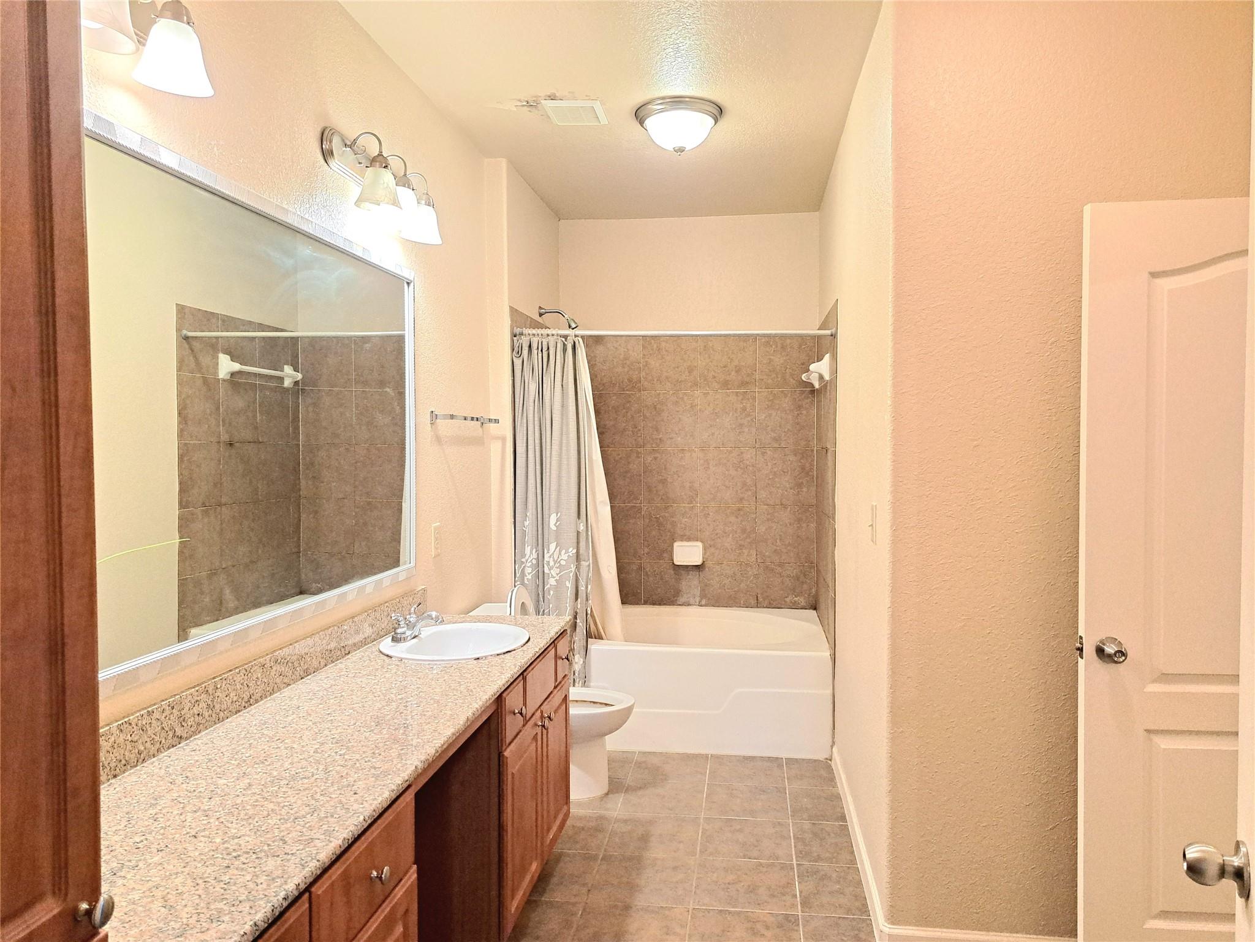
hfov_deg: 71.6
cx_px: 628
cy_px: 471
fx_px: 870
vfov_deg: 56.8
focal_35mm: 24
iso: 500
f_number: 1.8
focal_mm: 5.23
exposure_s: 1/60.2
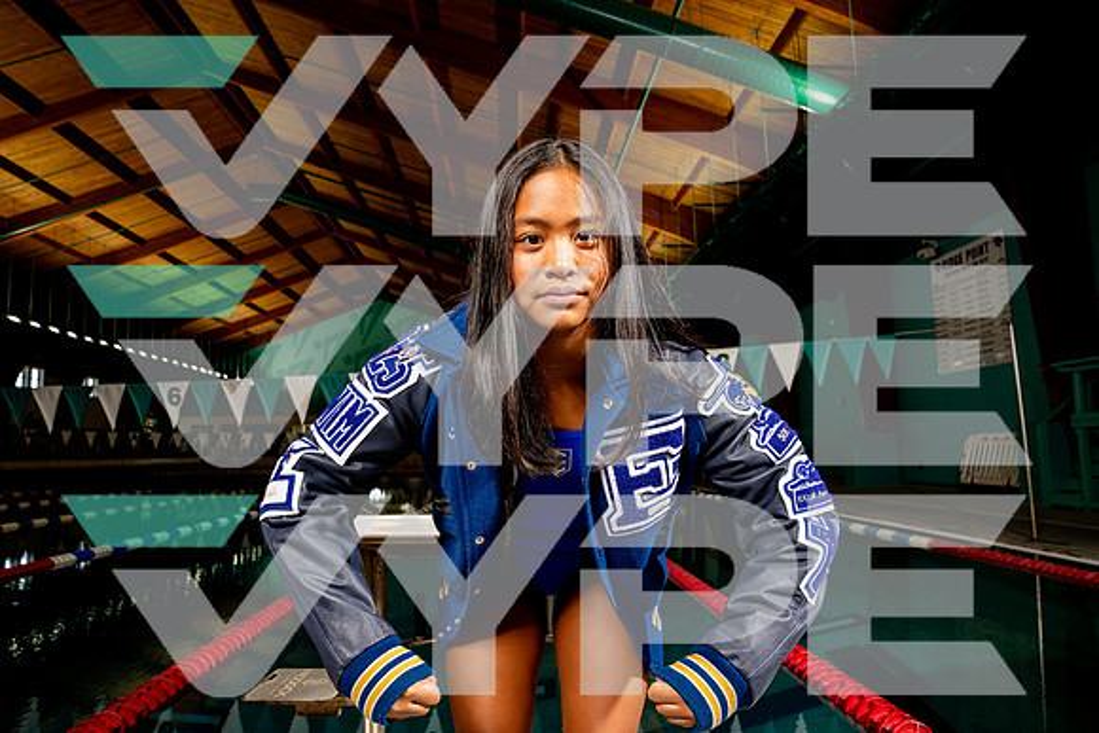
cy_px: 366
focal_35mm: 24
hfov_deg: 73.7
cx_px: 550
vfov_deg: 53.2
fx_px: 733
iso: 500
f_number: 7.1
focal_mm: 24
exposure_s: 1/125
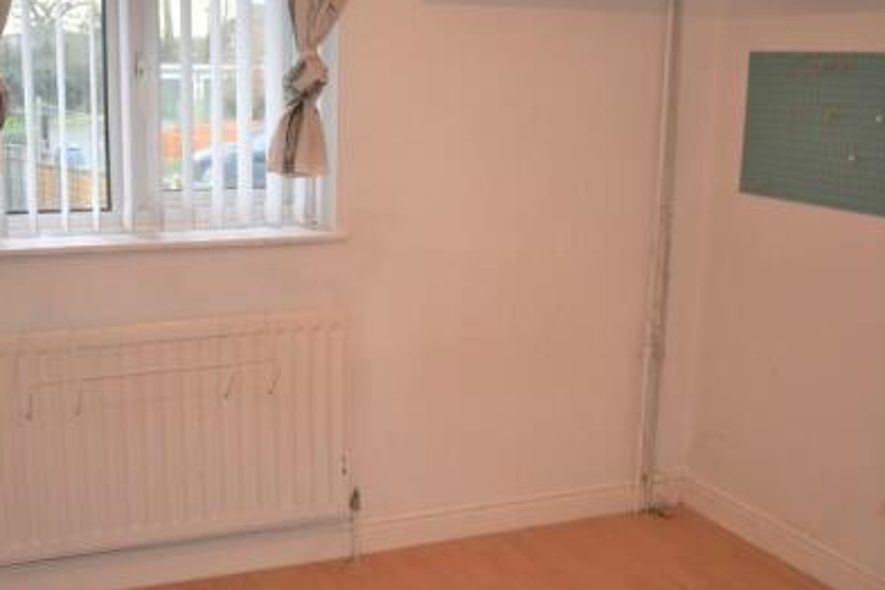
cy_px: 346
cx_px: 370
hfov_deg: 43.5
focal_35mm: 45
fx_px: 1106
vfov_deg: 29.8
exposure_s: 1/60
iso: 320
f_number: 3.5
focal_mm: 18
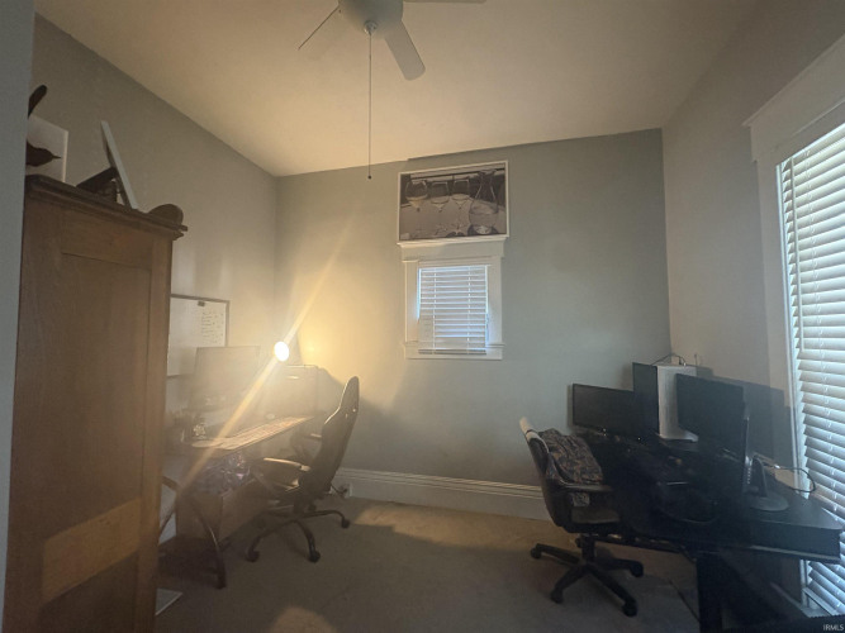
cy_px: 316
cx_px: 422
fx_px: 342
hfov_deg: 102.1
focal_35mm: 14
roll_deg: +1.0
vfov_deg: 85.7
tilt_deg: +3.5
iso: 800
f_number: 2.2
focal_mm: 2.22
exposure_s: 1/60
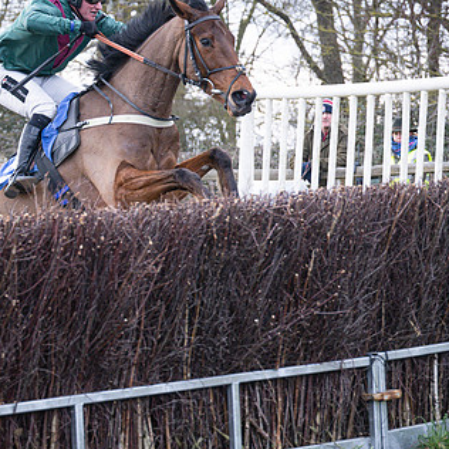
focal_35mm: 191
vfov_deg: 9.2
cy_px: 227
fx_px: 2803
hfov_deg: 9.2
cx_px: 243
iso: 400
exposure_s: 1/1600
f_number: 2.8
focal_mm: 70
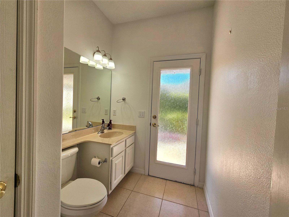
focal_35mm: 13
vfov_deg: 89.9
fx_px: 109
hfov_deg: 106.2
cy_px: 108
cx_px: 144
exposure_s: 1/244
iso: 50
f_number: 2.2
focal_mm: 2.2
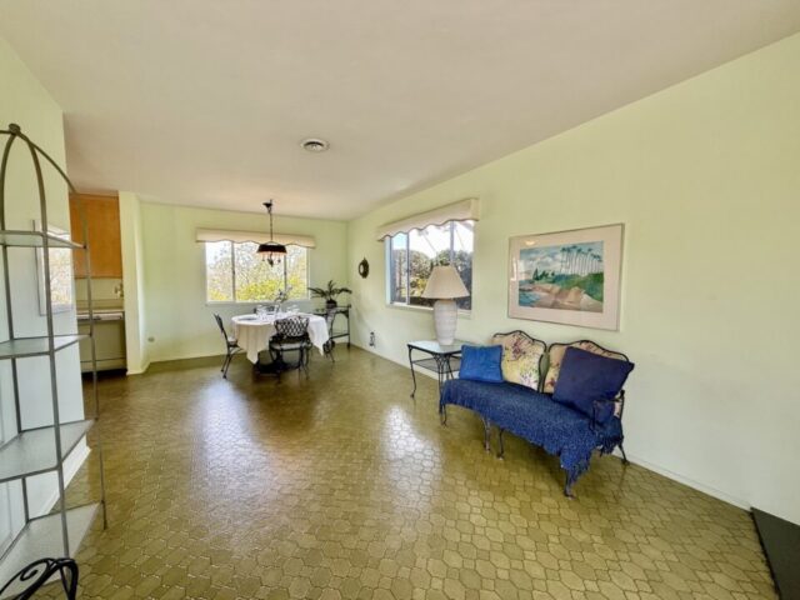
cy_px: 300
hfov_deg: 102.1
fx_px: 324
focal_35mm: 14
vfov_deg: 85.7
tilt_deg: -2.7
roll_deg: +0.3
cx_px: 400
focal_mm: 2.22
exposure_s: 1/99
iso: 64
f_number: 2.2
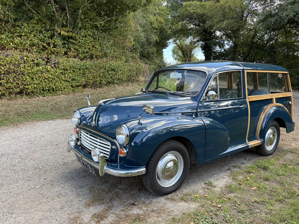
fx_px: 242
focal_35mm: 28
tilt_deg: -8.3
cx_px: 156
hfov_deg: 63.4
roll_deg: +0.1
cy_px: 118
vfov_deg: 49.7
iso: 40
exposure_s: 1/222
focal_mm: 5.96
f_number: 1.6
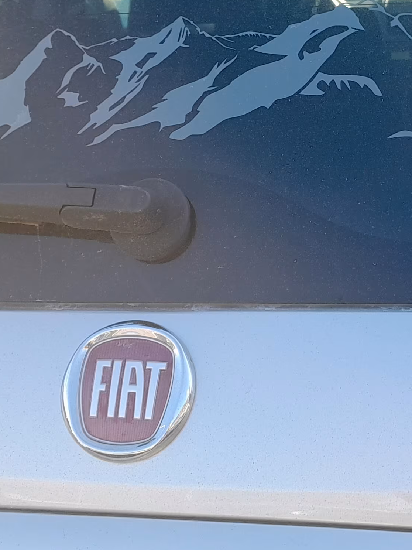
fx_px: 1175
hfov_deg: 19.8
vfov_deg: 25.8
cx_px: 271
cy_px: 95
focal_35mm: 74
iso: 40
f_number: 1.8
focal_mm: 4
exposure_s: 1/100
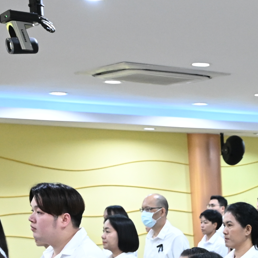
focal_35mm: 101
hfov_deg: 15.7
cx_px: 400
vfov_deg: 15.7
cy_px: 400
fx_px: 852
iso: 3200
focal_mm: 24
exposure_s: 1/80
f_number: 4
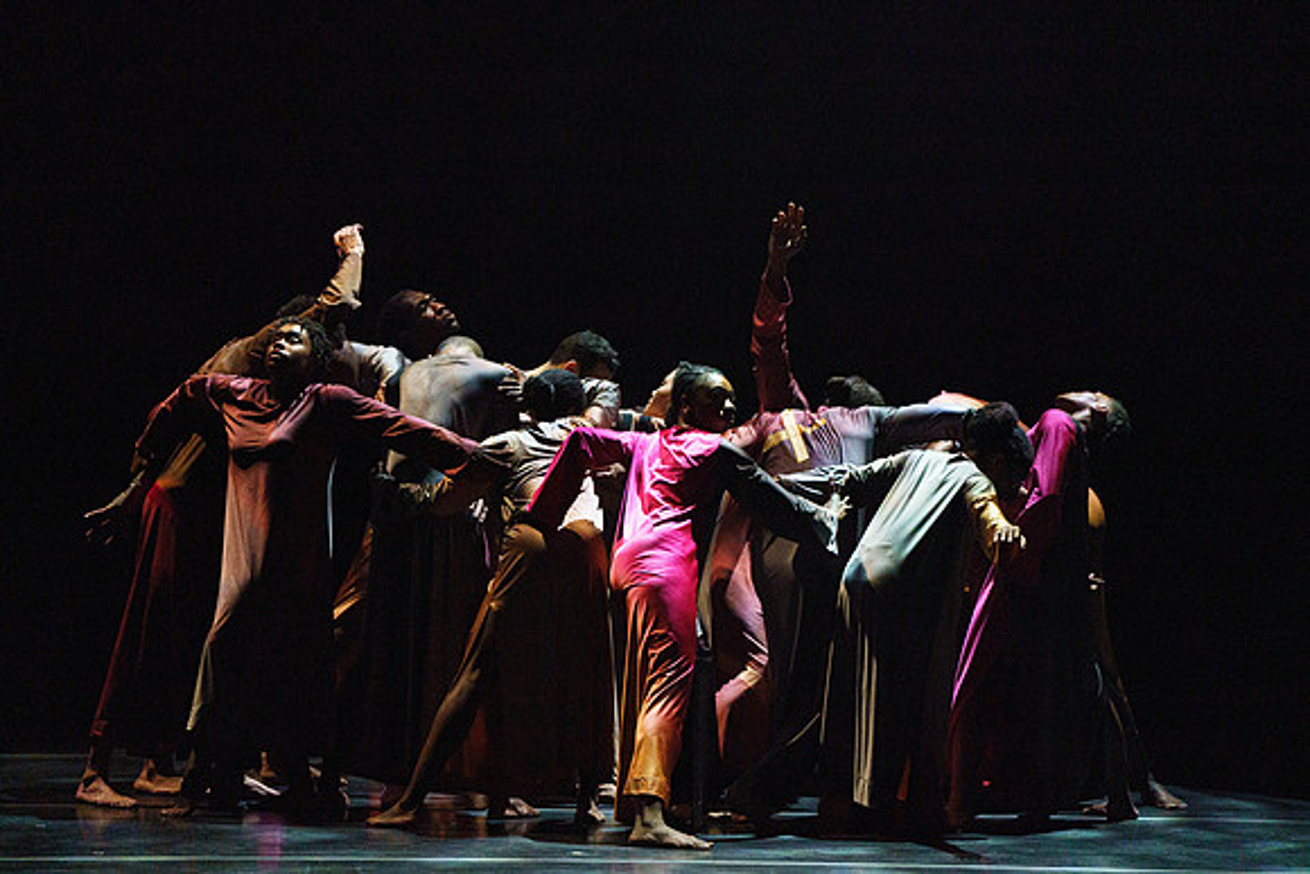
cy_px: 437
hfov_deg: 6.1
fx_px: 12229
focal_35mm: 336
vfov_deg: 4.1
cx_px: 655
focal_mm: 336
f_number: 5.6
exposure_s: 1/320
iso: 6400
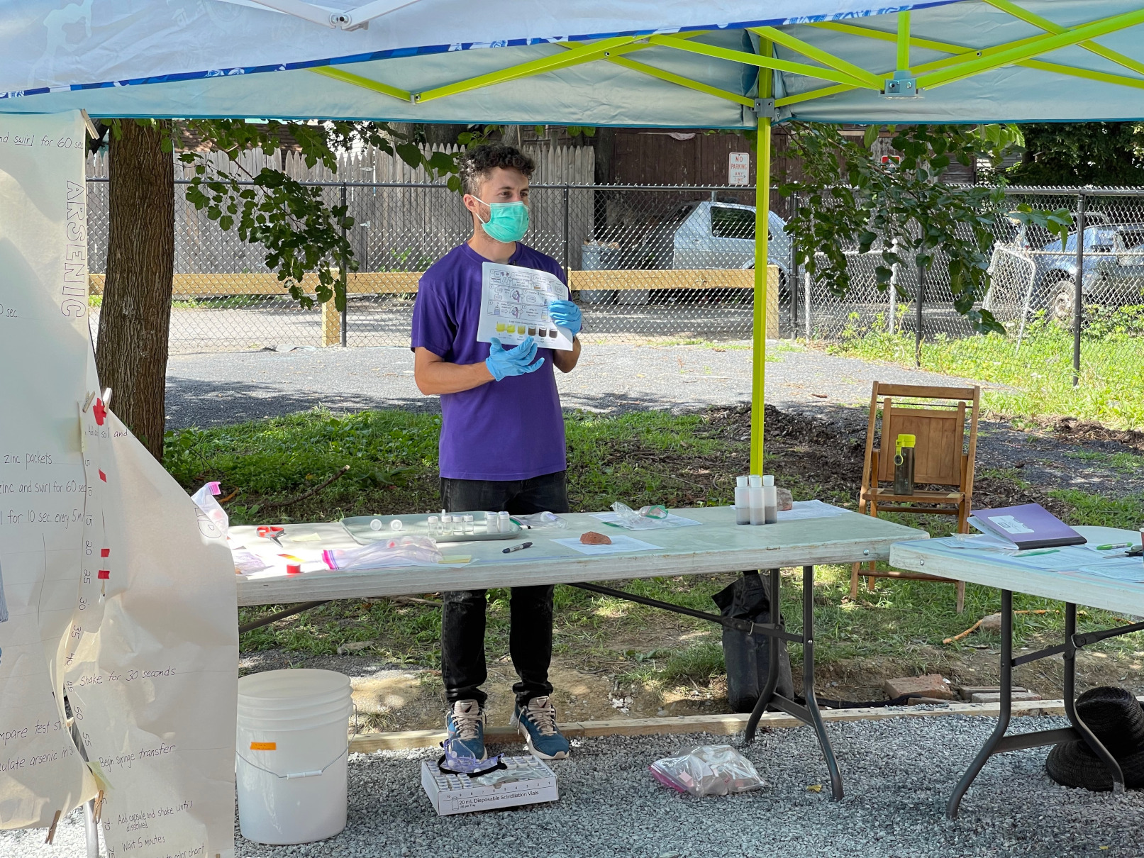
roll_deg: +0.5
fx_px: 2115
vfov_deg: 22.9
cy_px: 429
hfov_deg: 30.3
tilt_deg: -5.9
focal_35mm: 64
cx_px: 572
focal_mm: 7.5
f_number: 2.2
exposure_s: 1/181
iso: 20
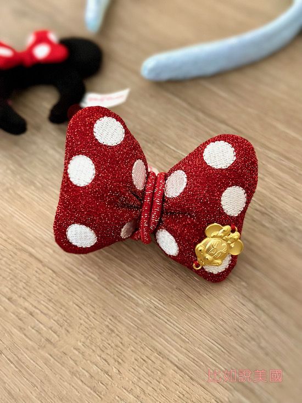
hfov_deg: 30.2
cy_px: 202
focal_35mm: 48
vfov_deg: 39.7
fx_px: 559
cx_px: 151
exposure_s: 1/24
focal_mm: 6.86
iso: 800
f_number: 1.78
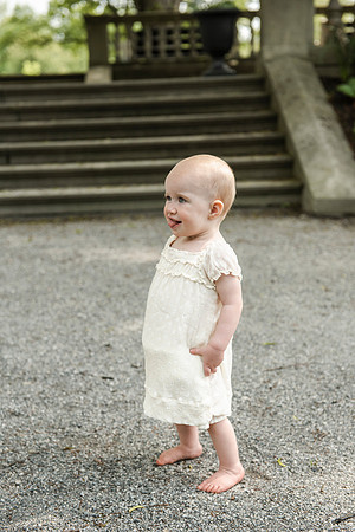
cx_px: 178
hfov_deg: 24.2
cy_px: 266
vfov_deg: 35.6
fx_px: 828
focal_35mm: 56
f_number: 3.5
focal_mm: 56
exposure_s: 1/2500
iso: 640
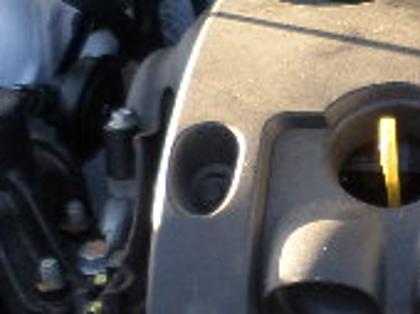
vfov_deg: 9.8
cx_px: 813
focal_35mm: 151
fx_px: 1830
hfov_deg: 11.8
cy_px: 158
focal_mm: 4.5
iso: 80
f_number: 2.5
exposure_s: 1/90
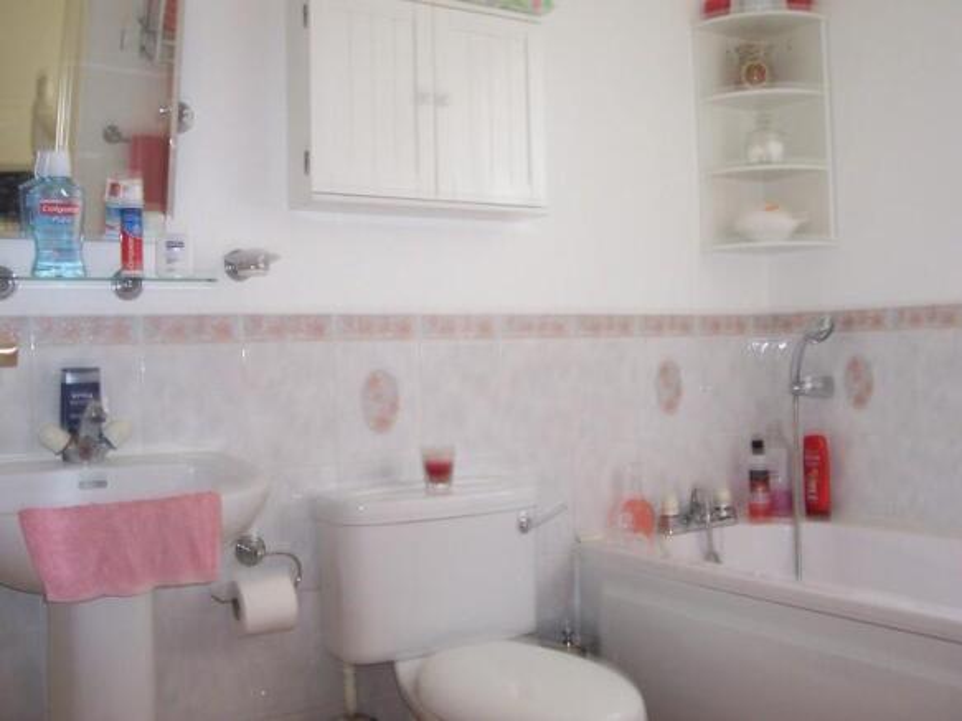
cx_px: 481
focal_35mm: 37
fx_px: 1028
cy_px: 360
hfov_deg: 50.1
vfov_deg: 38.7
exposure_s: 1/3
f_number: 2.8
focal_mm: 5.6
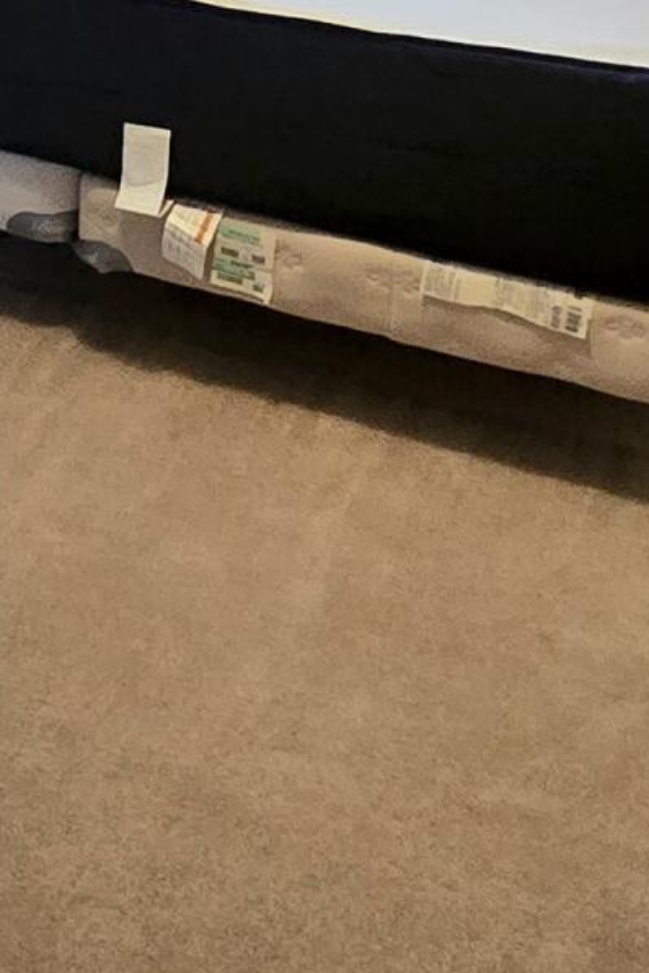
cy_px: -148
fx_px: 1839
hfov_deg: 18.9
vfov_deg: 26.8
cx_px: -124
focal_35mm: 68
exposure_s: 1/60.2
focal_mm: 2.2
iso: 800
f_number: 2.2
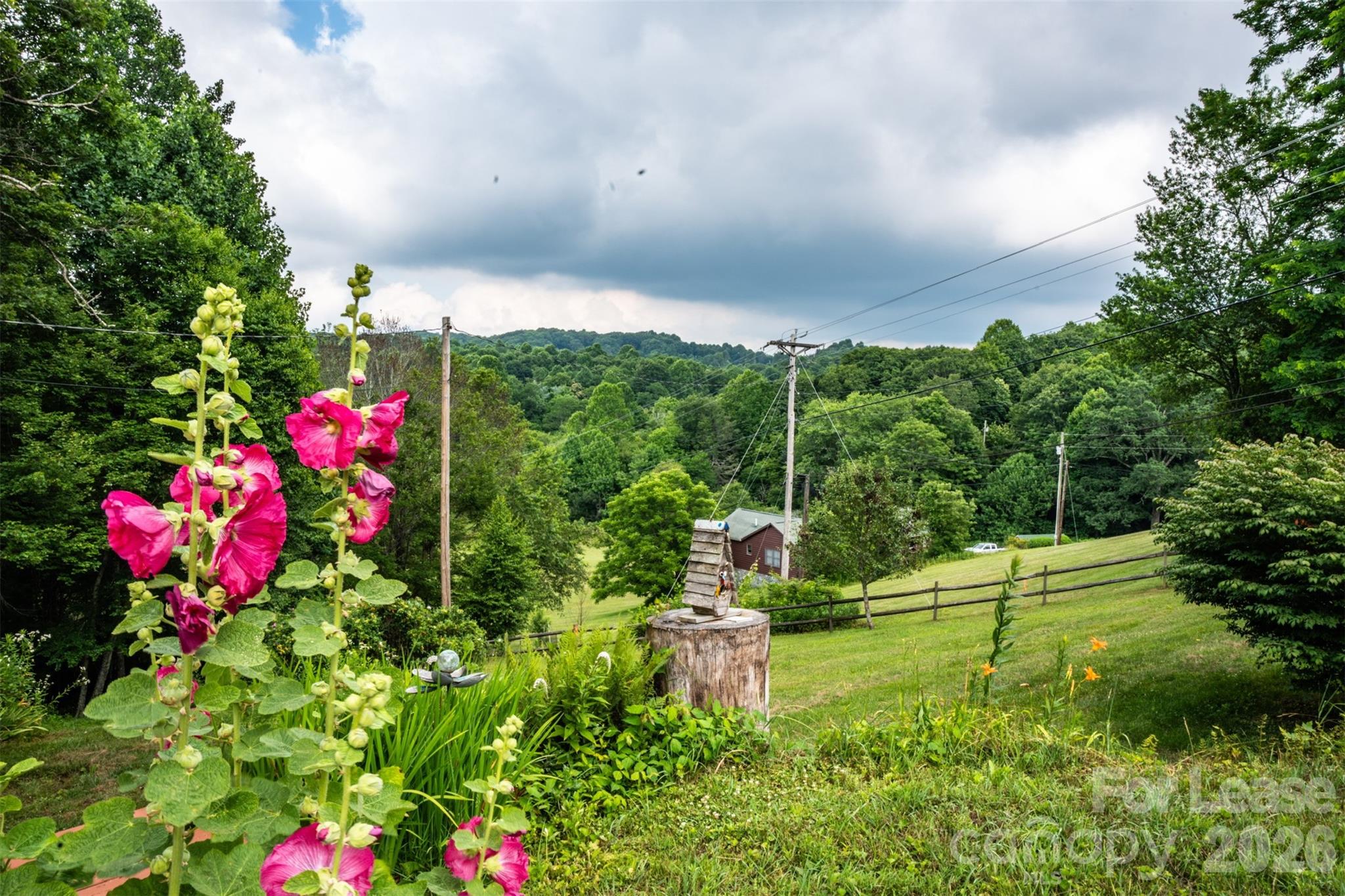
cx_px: 672
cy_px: 448
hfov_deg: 71.3
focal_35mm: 25
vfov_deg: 51.1
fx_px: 938
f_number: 22
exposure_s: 1/30
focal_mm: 25.1
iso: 200
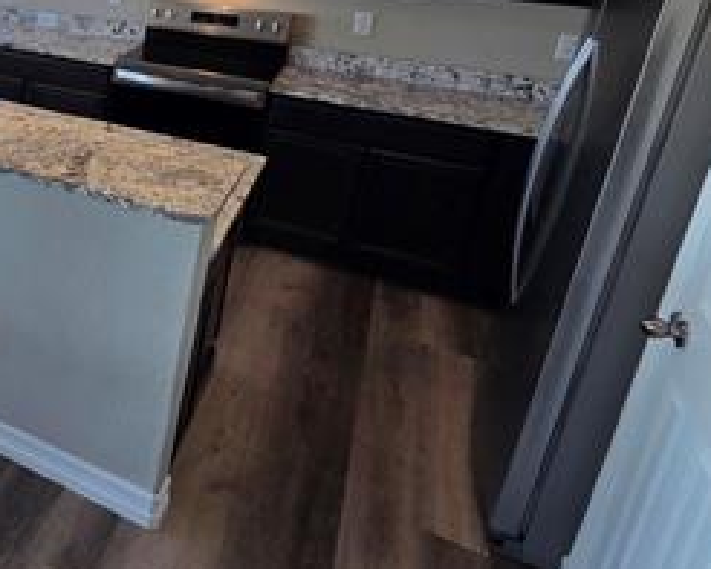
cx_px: -171
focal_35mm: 33
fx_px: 695
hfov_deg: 38.0
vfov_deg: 41.6
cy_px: 77
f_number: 2.2
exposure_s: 1/120
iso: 80
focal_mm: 2.2
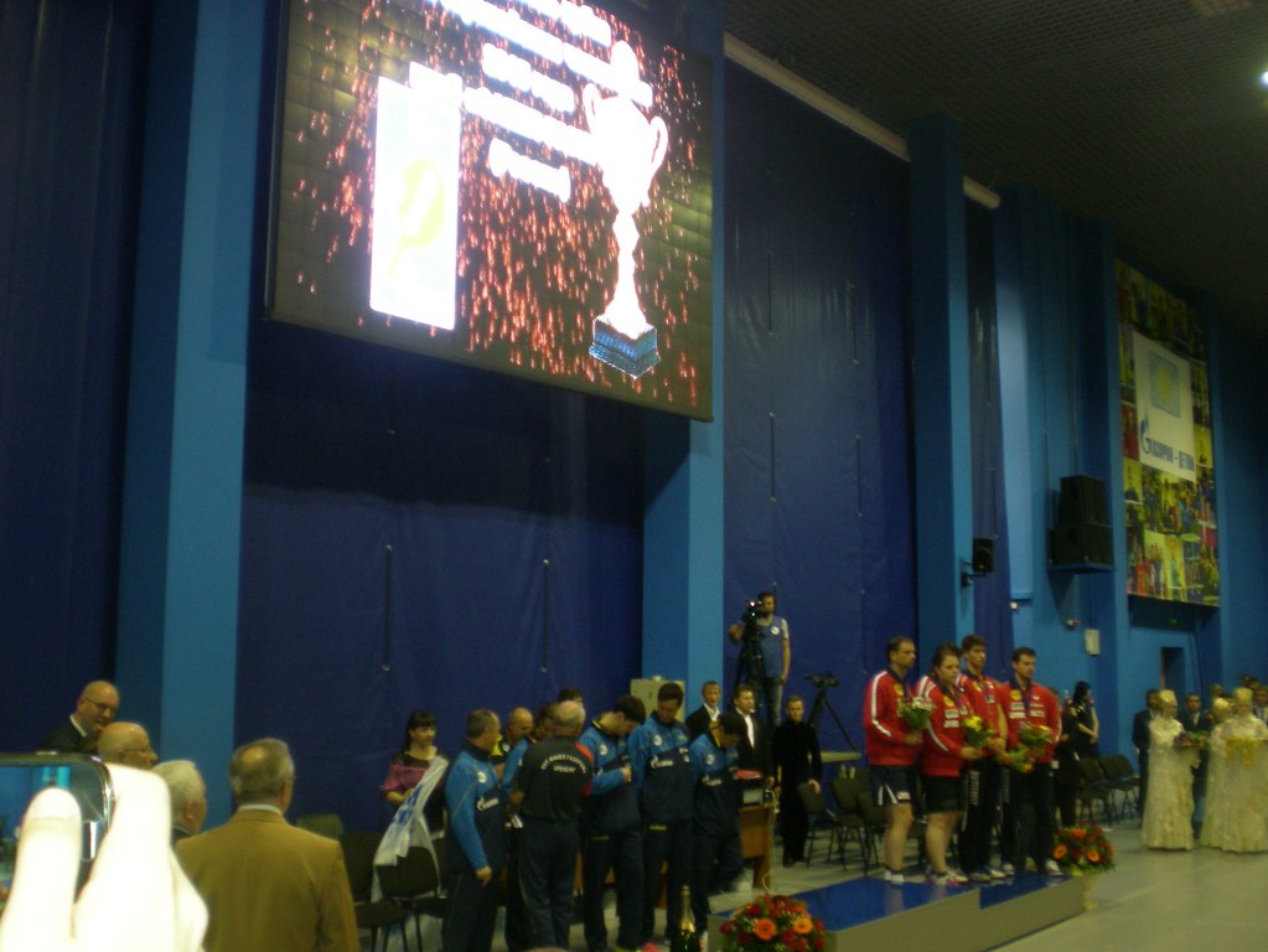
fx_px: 1392
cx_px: 634
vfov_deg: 37.7
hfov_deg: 49.0
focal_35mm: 38
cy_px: 476
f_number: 3.1
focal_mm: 6.3
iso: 156
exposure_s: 1/30
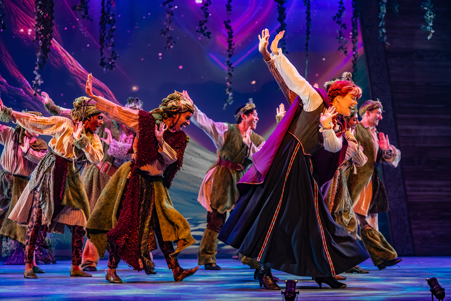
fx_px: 1077
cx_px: 226
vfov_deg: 15.9
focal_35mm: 86
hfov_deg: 23.6
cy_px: 150
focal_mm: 86
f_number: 2.8
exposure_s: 1/160
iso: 2500
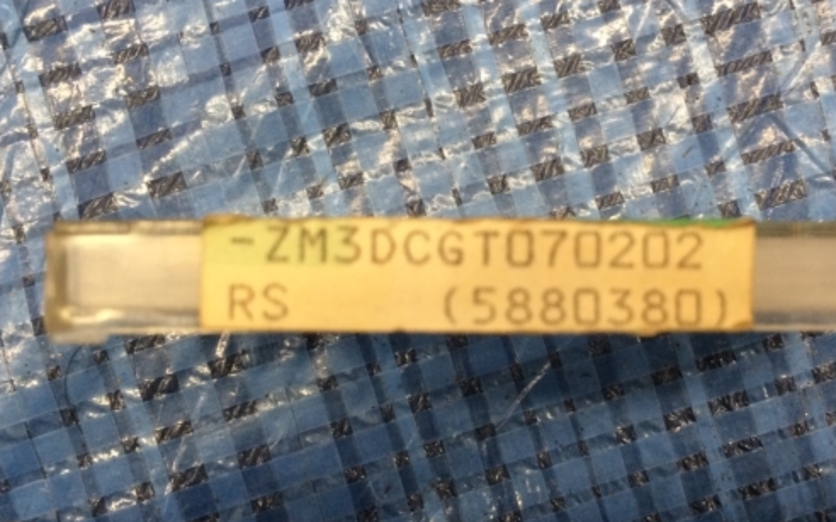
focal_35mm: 40
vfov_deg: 31.9
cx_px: 477
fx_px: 911
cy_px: 275
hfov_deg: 49.1
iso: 160
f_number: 2.2
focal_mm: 4.15
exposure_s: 1/30
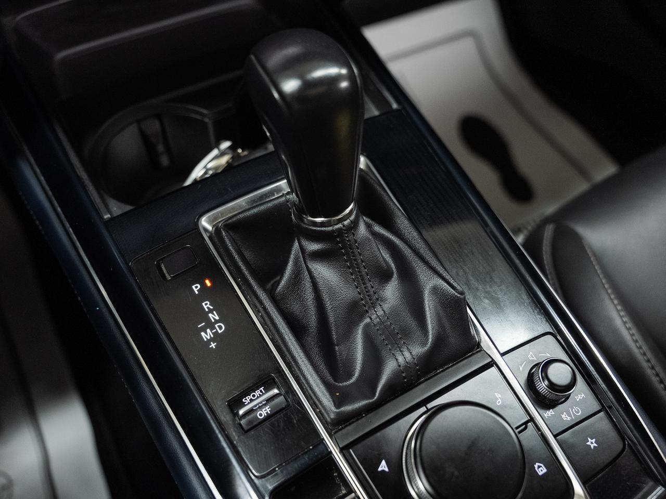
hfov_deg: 57.6
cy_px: 250
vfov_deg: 44.8
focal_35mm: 31
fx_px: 606
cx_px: 333
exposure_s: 1/40
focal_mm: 29.1
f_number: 3.5
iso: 1000
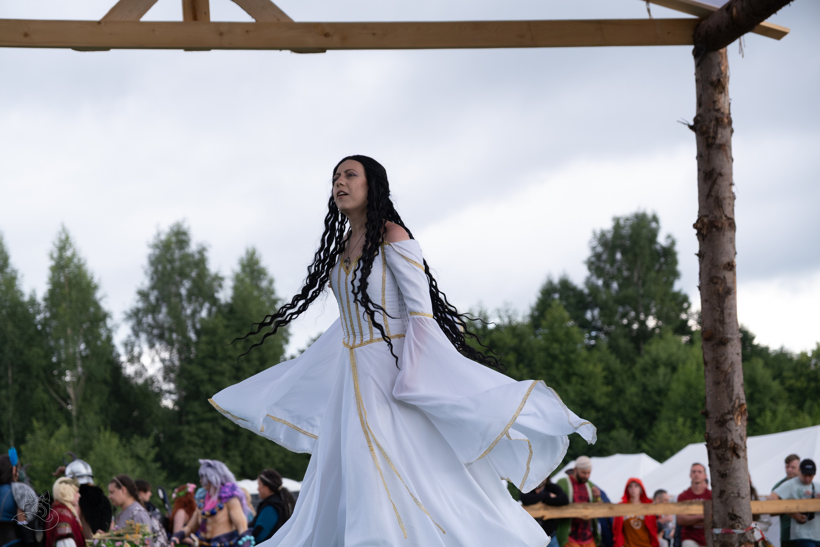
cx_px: 410
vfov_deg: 16.5
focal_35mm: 83
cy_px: 274
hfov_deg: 24.5
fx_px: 1891
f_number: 3.6
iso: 800
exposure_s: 1/1000
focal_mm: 55
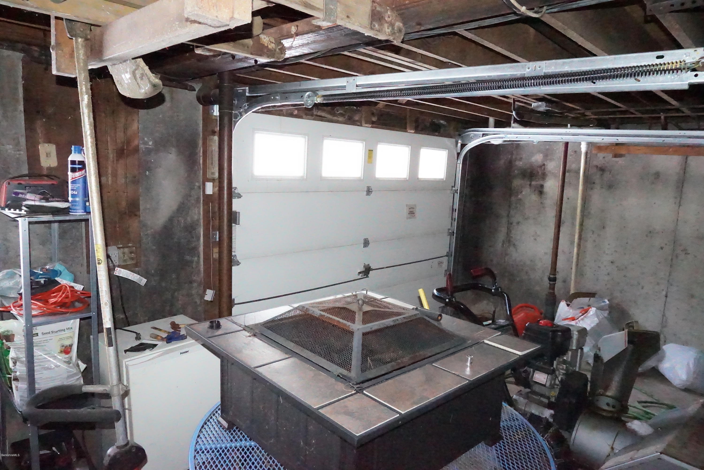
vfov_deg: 53.1
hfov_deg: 73.7
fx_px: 469
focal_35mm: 24
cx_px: 352
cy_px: 235
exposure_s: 1/100
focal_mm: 16
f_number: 8
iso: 25600
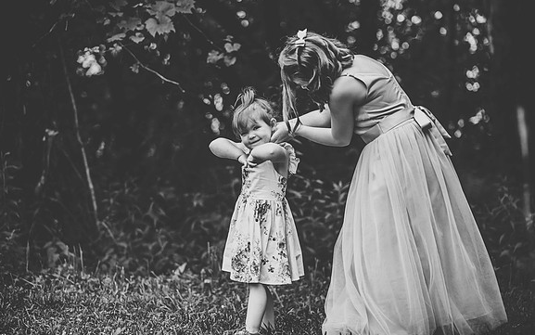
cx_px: 267
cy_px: 166
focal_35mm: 128
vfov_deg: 10.2
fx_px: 1867
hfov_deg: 16.3
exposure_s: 1/4000
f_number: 2.8
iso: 640
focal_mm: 125
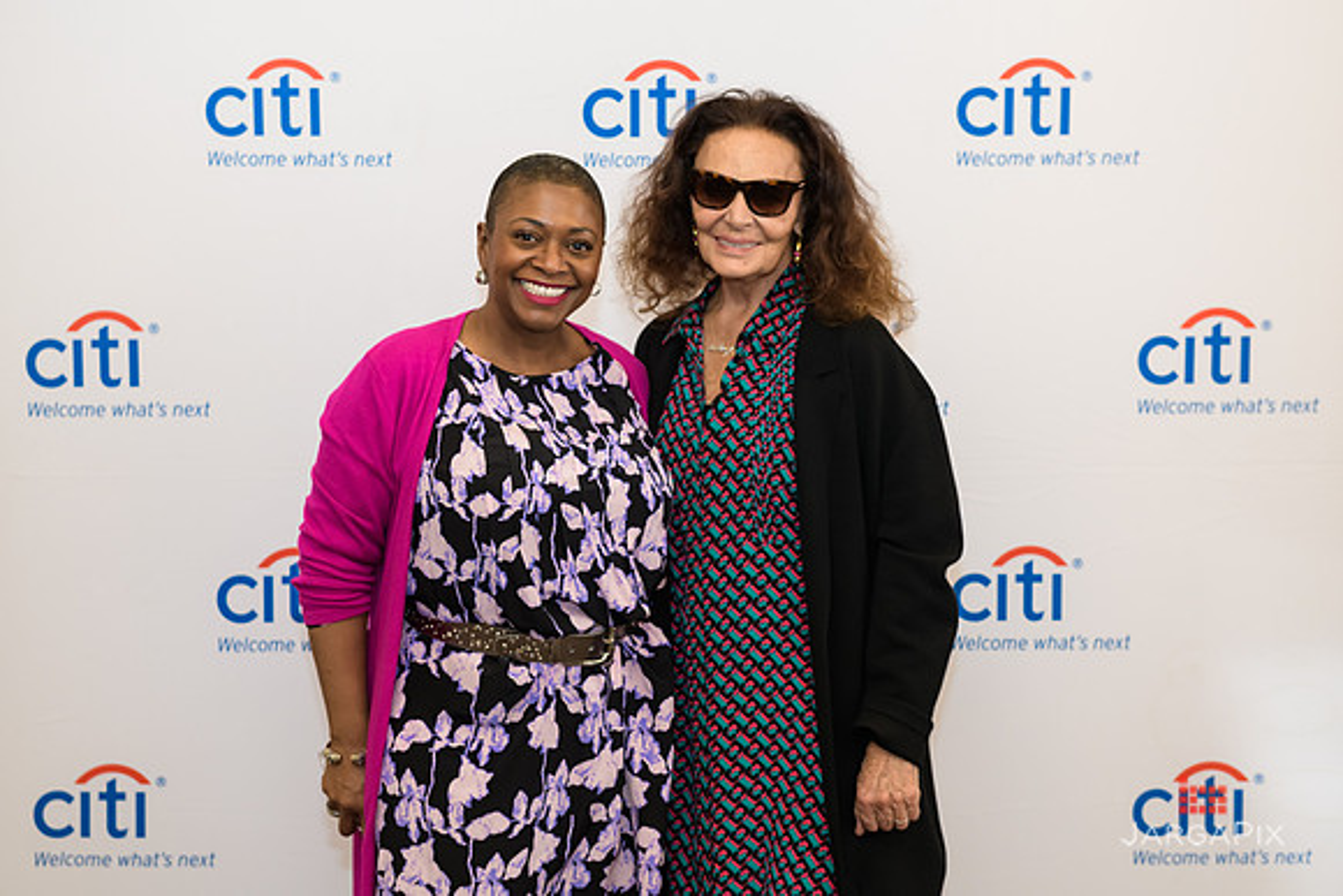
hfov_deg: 30.6
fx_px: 2455
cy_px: 427
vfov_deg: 20.7
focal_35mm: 66
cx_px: 632
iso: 800
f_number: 4
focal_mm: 58
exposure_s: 1/125
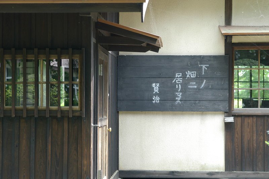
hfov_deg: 24.6
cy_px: 90
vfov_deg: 16.6
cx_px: 134
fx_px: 617
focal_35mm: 82
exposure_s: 1/125
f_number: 3.5
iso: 200
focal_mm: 55
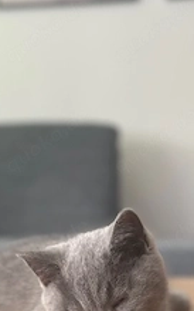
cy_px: 267
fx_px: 786
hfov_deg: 14.1
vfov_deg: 21.9
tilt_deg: -3.0
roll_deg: +1.0
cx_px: 78
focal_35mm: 93
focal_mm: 6.86
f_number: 1.78
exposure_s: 1/60
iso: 200
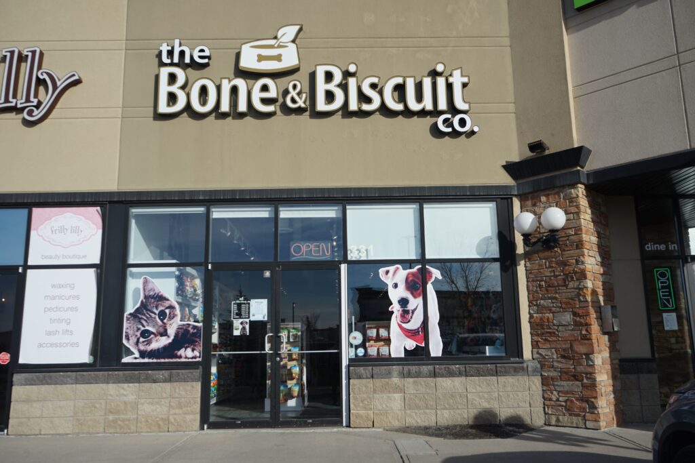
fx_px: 579
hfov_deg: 61.9
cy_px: 232
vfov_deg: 43.6
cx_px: 348
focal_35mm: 30
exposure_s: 1/400
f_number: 9
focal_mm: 30
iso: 100
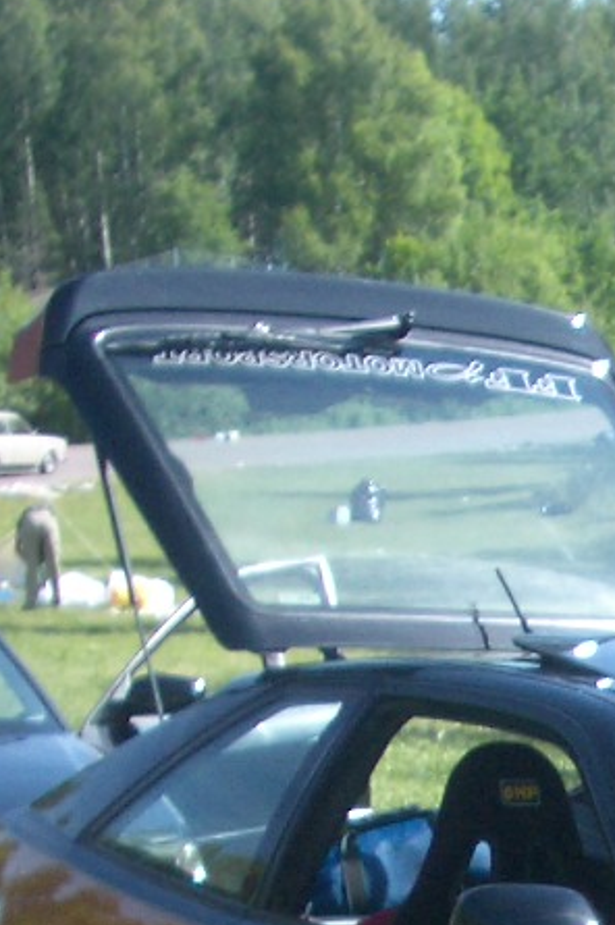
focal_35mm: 131
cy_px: 1187
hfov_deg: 10.0
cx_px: 995
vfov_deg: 15.0
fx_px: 3362
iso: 50
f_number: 2.6
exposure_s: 1/500
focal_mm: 5.8
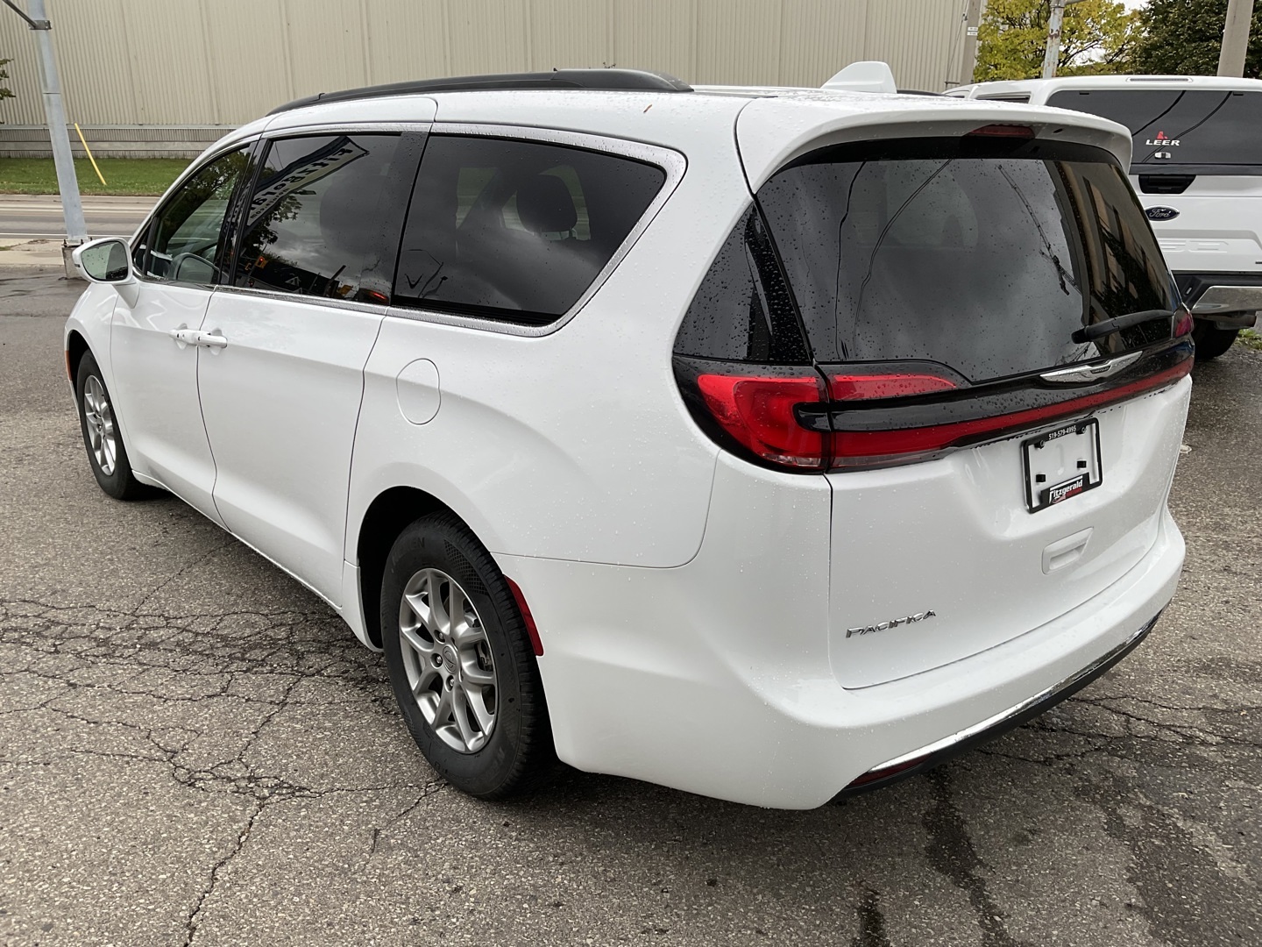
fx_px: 1057
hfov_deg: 61.7
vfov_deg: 48.2
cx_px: 631
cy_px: 474
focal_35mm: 29
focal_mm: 3
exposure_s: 1/272
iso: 16
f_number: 1.8
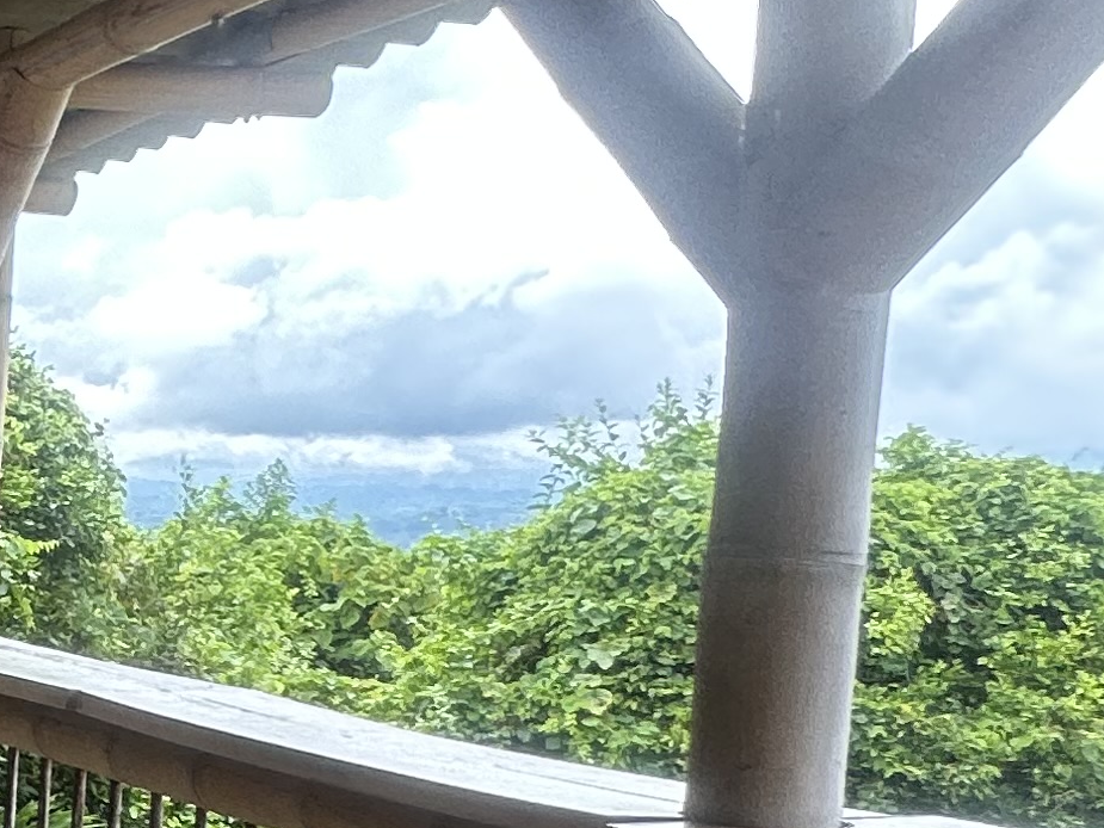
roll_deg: +0.2
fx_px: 1946
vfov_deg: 23.7
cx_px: -988
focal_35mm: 61
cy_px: 663
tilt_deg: -2.1
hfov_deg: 20.2
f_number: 2.2
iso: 40
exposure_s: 1/203
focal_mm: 2.22
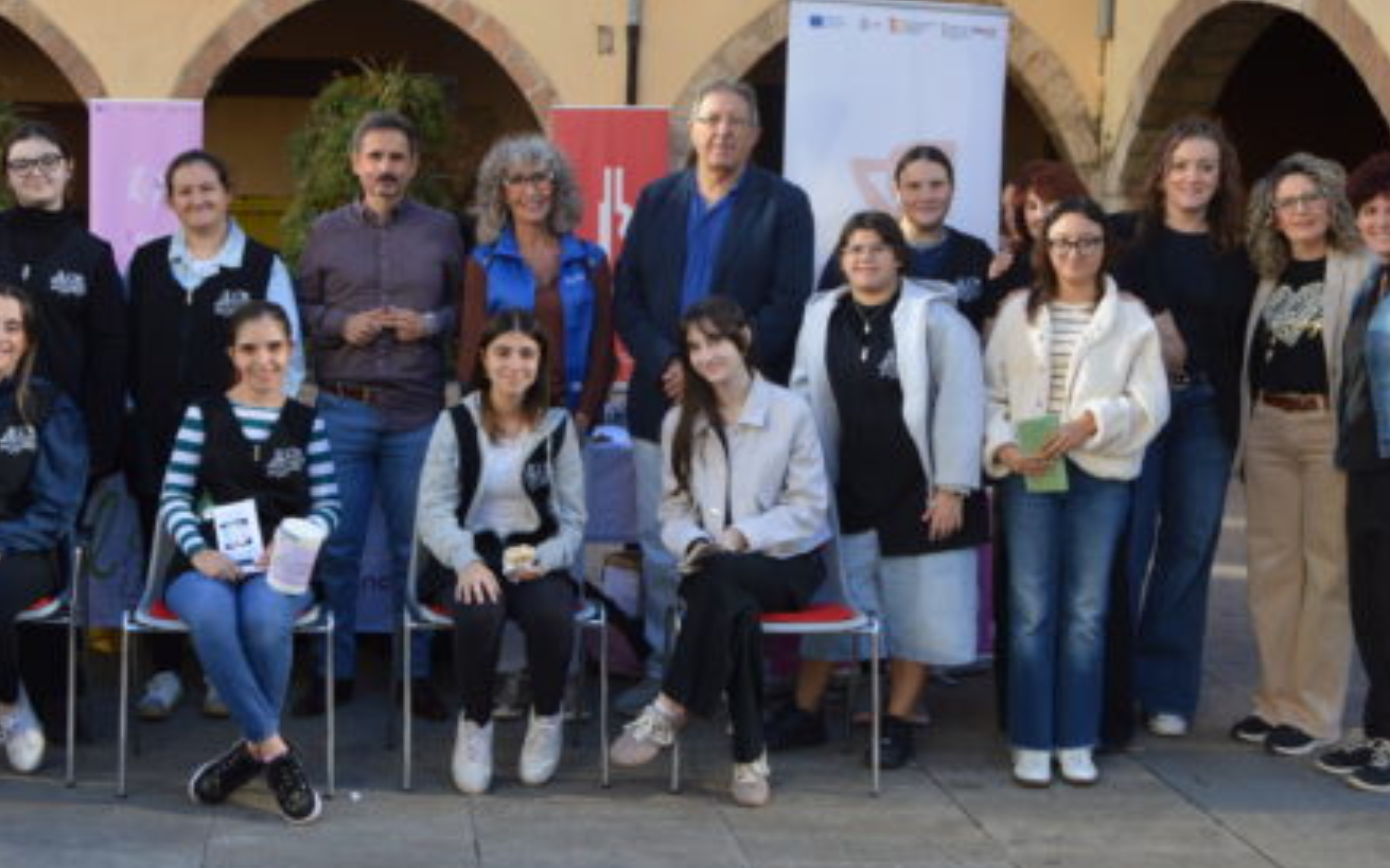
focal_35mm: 53
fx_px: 2007
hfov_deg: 38.0
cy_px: 362
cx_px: 522
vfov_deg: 24.4
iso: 140
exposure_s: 1/125
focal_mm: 24
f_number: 5.6
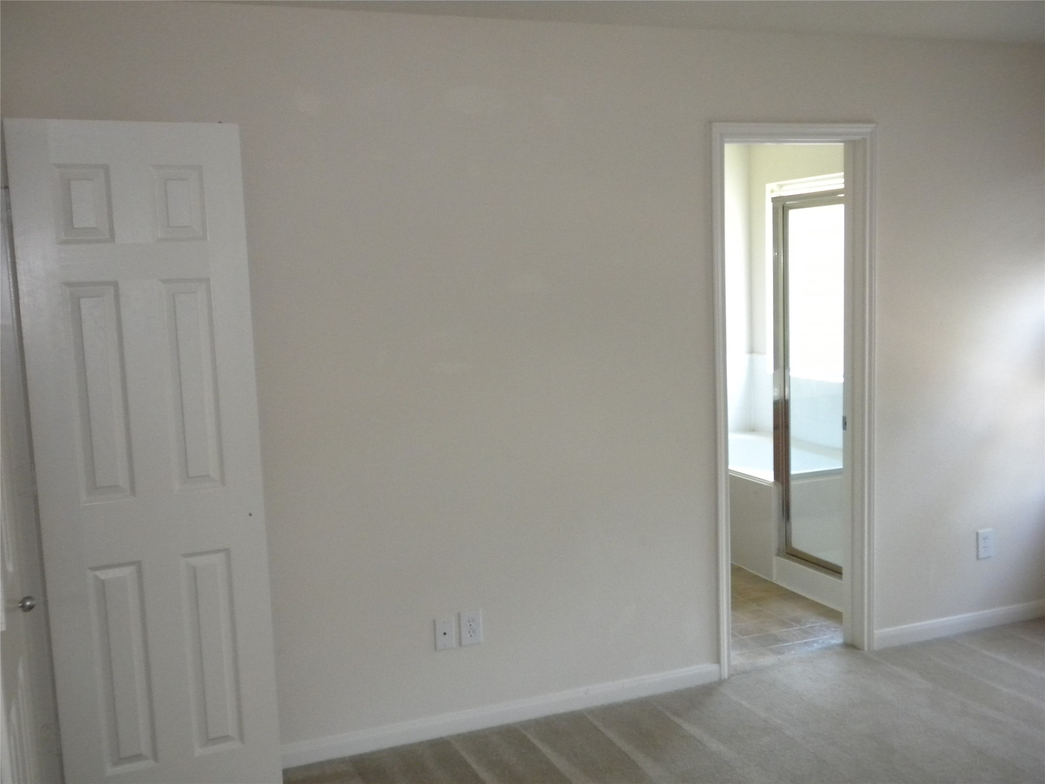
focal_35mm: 37
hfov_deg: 50.1
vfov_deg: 38.7
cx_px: 522
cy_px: 392
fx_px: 1117
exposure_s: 1/32.7
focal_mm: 6.6
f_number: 3.5
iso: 400
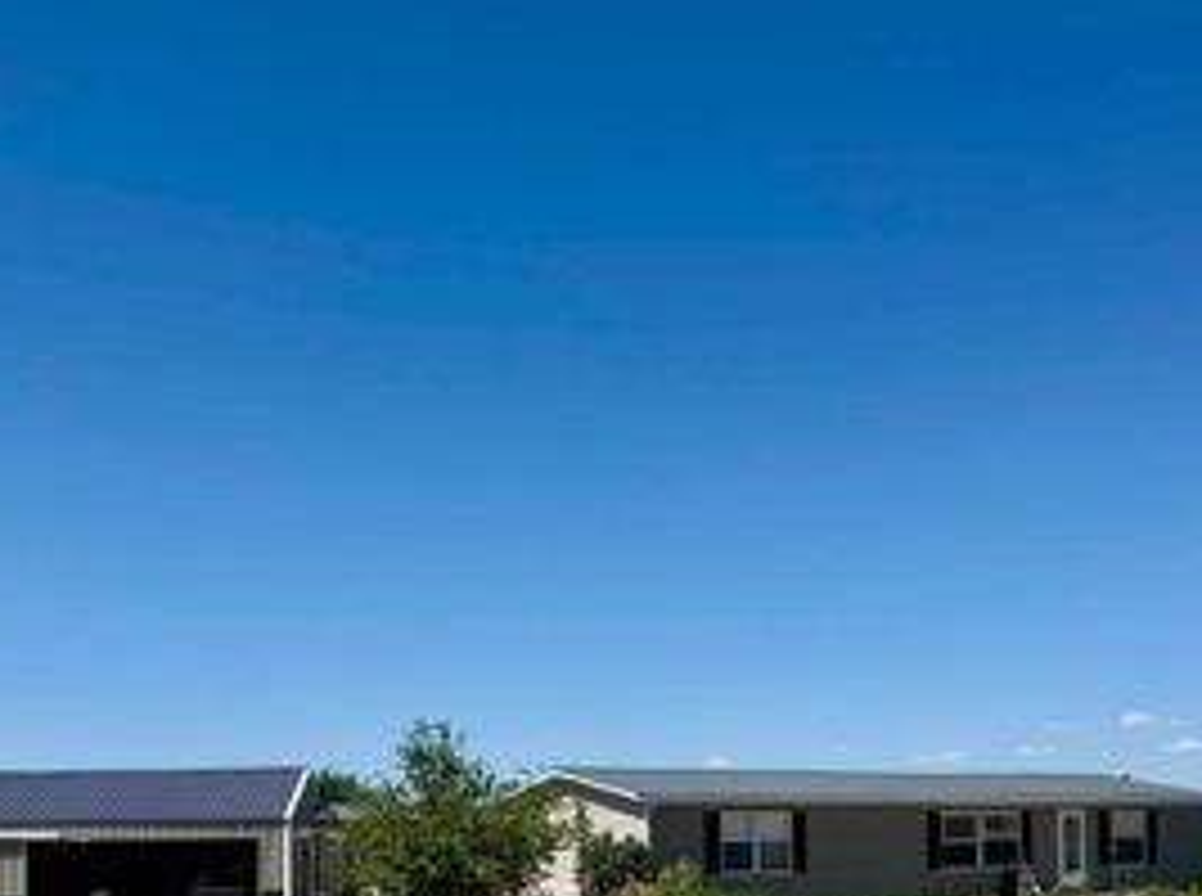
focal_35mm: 45
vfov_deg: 30.4
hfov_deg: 42.1
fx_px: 1559
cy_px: 837
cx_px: 639
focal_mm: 6.76
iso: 80
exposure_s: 1/8130
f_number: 1.78
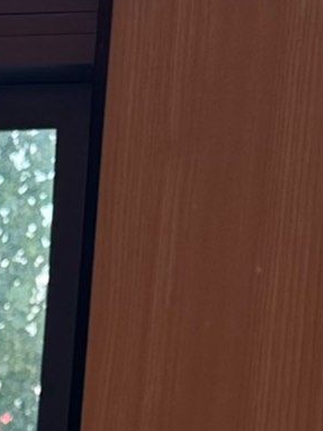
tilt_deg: -17.1
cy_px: 1115
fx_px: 2129
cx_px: -391
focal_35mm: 171
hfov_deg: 8.1
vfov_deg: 9.8
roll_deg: -0.8
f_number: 1.78
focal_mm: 6.76
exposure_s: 1/121
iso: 64
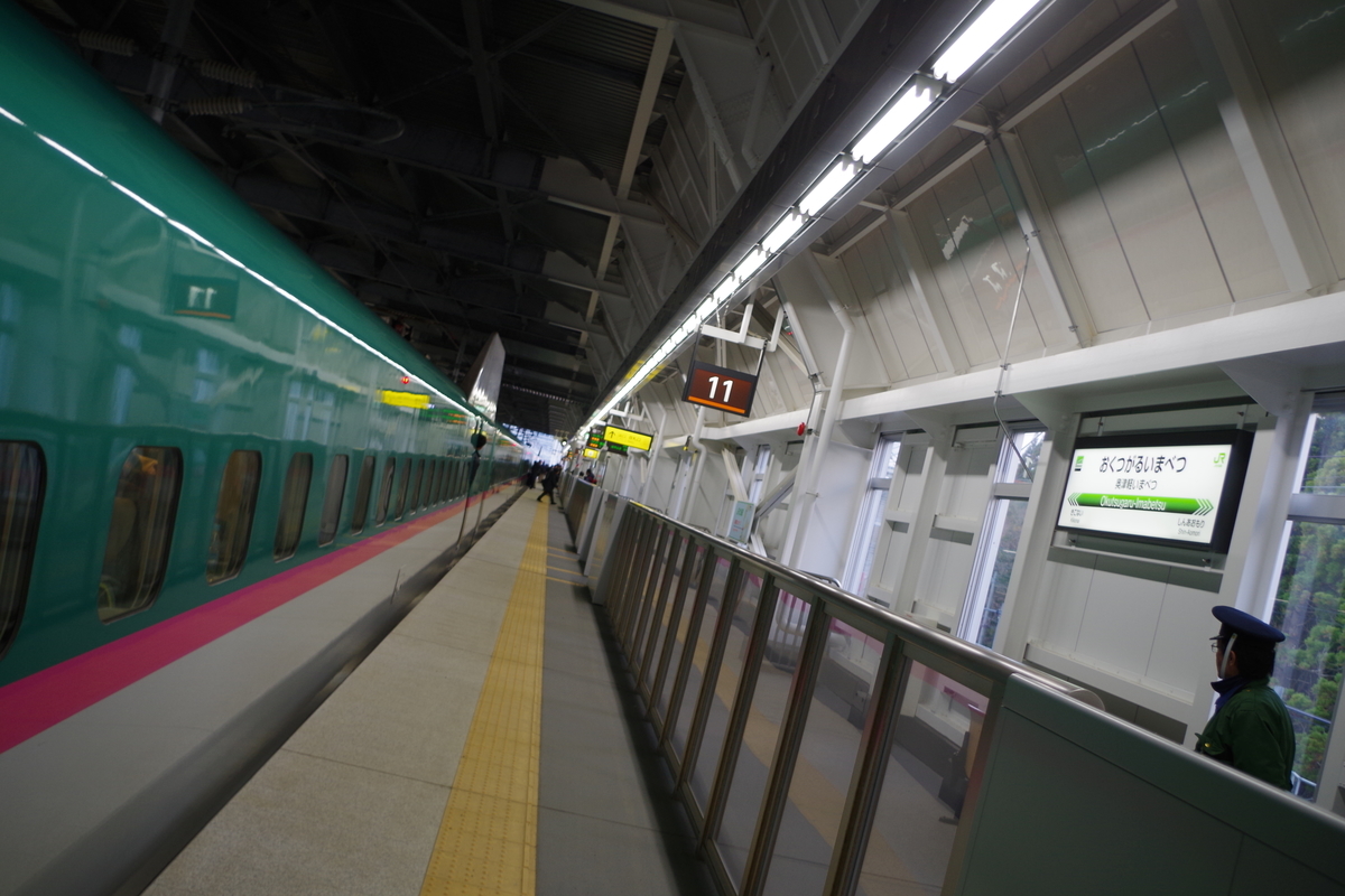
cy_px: 448
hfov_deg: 60.3
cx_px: 672
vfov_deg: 42.3
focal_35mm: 31
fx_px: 1158
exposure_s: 1/50
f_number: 4
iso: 200
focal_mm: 21.25
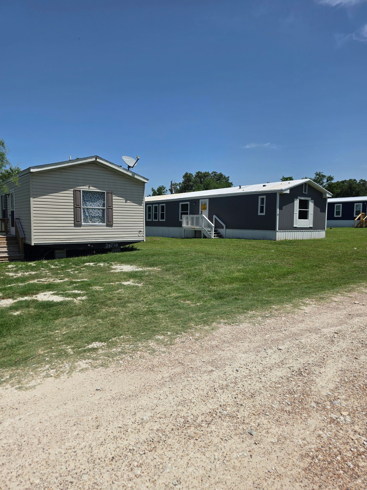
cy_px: 245
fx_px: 325
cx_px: 184
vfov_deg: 73.9
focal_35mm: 23
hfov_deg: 58.9
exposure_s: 1/7944
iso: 50
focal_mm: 6.3
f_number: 1.7
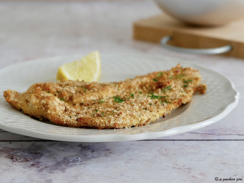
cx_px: 122
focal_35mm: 86
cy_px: 92
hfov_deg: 22.8
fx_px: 606
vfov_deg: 17.2
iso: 200
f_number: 4.5
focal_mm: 43
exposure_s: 1/15
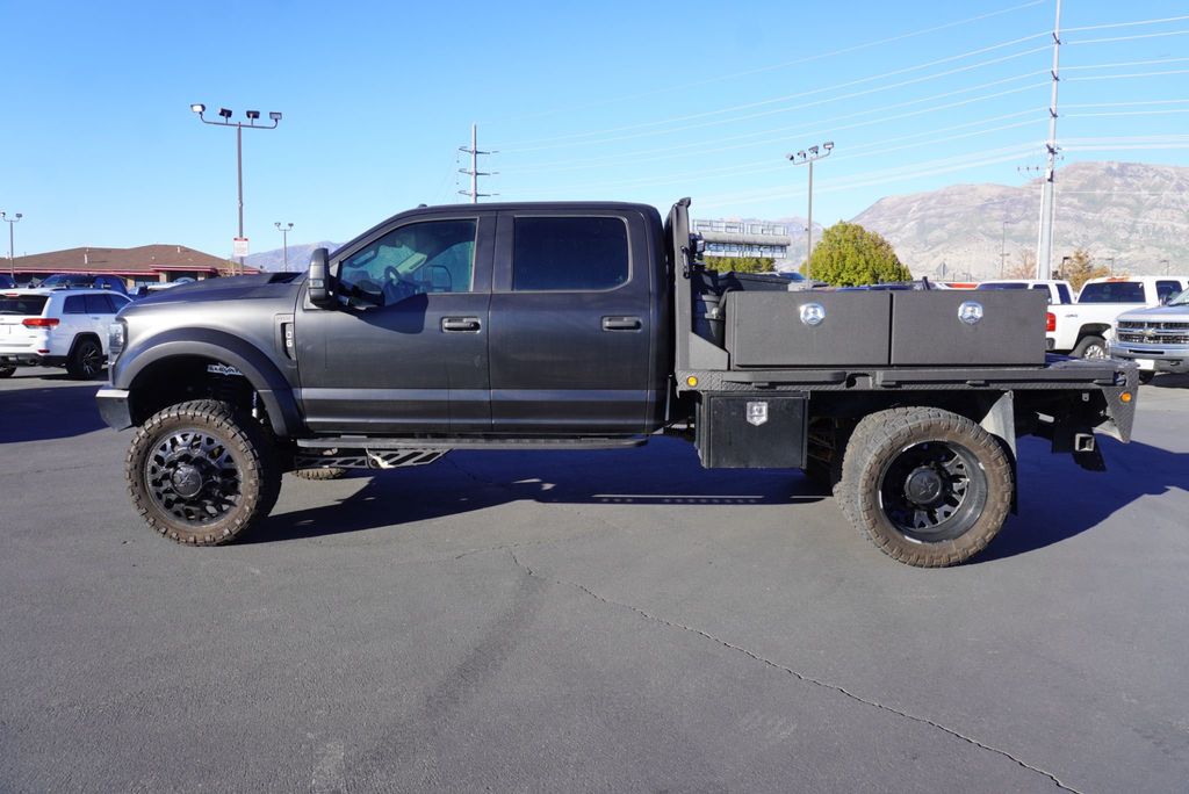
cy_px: 397
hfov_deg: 73.7
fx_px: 793
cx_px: 594
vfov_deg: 53.2
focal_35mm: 24
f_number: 8
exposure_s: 1/125
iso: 100
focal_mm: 16
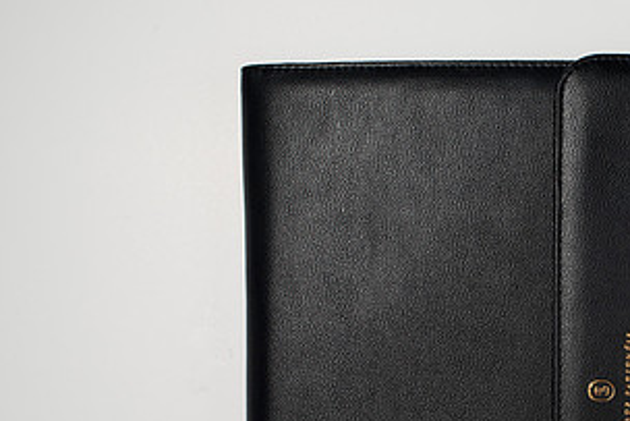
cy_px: 390
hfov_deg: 20.7
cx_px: 535
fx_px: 1698
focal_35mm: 97
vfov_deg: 14.0
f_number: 11
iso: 200
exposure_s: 1/200
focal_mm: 50
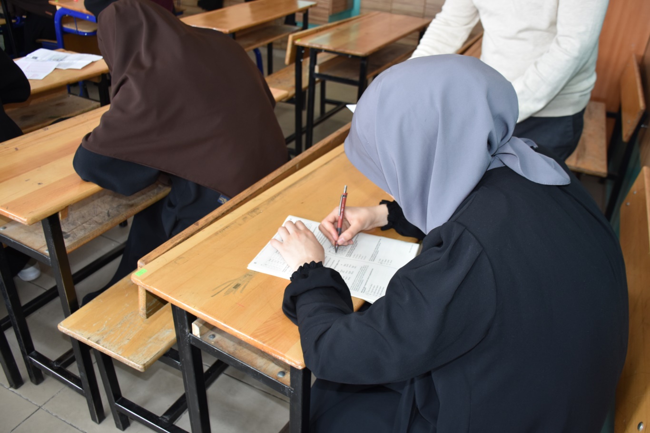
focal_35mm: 30
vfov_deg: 43.6
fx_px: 542
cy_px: 216
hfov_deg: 61.9
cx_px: 325
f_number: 4
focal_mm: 20
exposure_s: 1/80
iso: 400
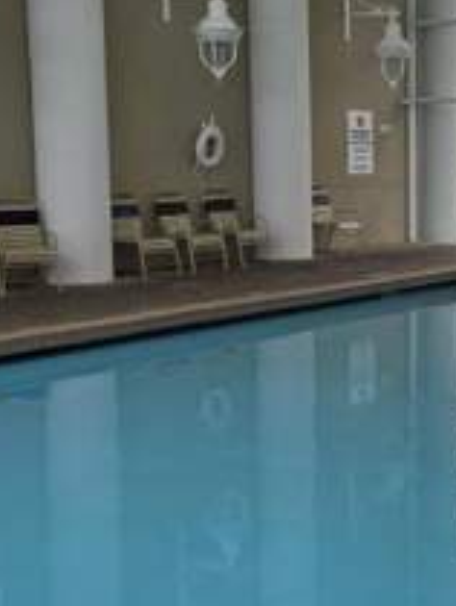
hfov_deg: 20.5
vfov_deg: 27.7
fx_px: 1227
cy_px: 312
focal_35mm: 70
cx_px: 427
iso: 64
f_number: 1.4
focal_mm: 6.5
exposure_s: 1/2436
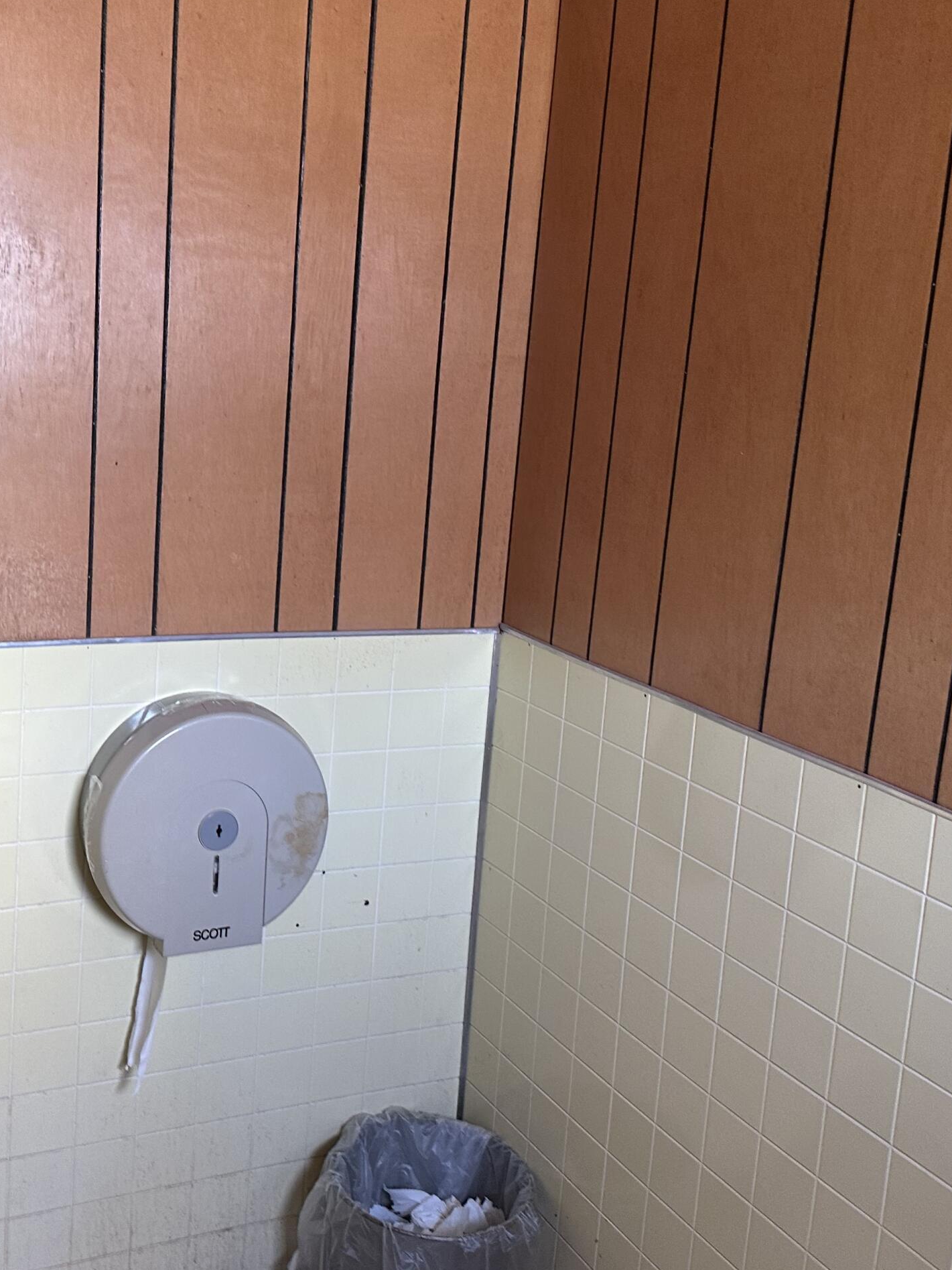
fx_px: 1394
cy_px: 574
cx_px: 316
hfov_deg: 37.3
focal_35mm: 38
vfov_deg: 48.9
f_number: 1.78
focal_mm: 6.86
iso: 200
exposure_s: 1/60
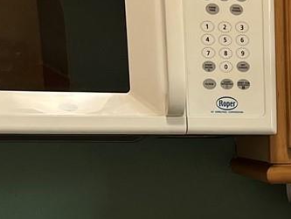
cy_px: 397
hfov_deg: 14.8
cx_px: 413
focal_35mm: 125
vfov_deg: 11.1
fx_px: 1051
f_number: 1.6
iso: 100
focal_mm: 5.1
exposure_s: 1/120
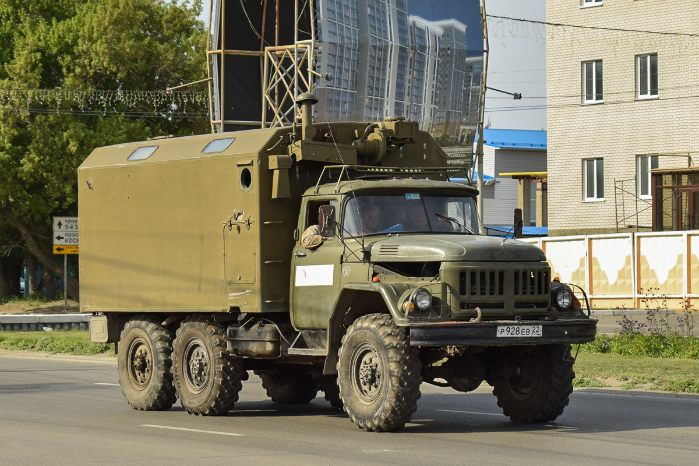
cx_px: 350
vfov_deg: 18.2
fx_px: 1456
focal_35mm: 75
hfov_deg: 27.0
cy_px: 233
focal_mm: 50
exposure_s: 1/800
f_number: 5.6
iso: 200
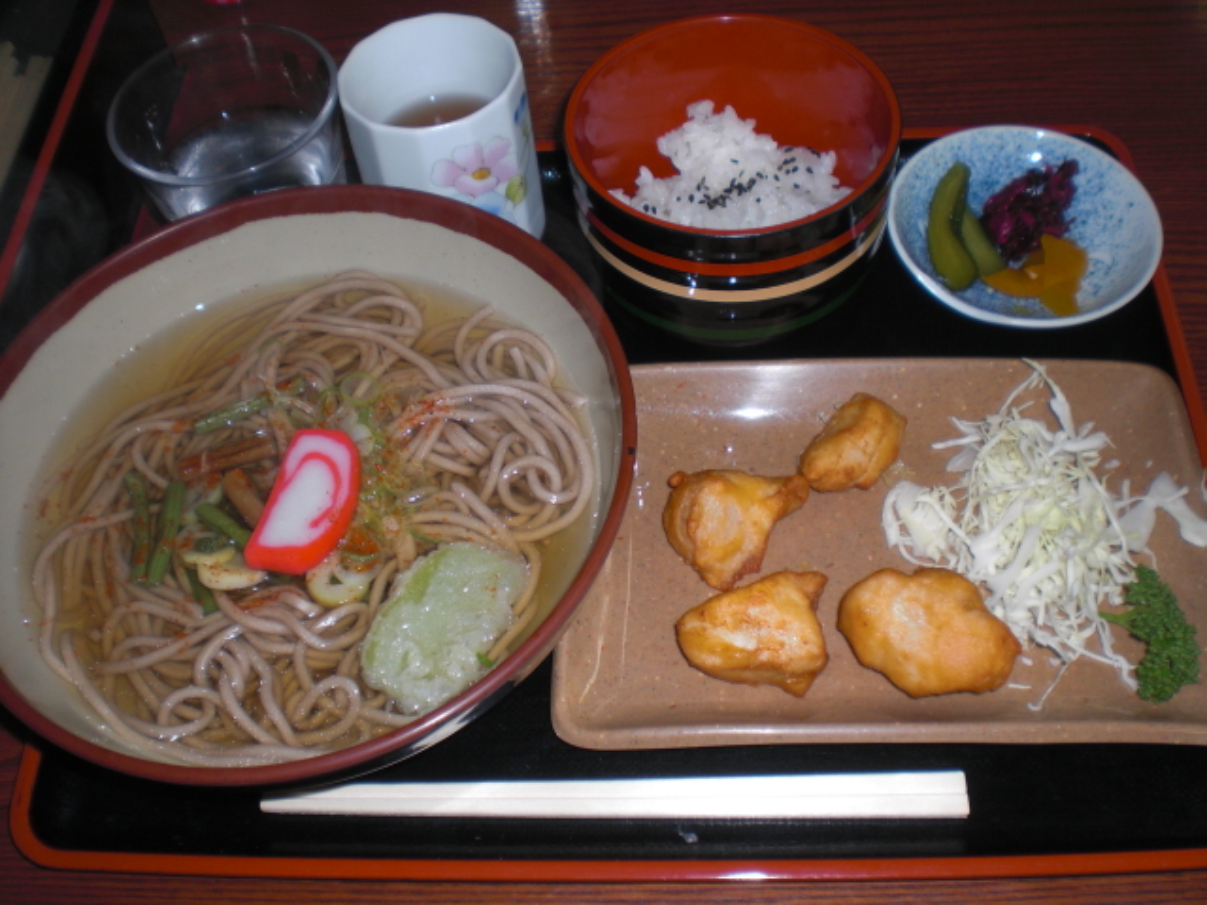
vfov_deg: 37.7
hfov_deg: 49.0
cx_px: 604
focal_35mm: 38
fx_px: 1325
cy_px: 452
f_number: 3.1
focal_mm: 6.3
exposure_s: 1/60
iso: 64
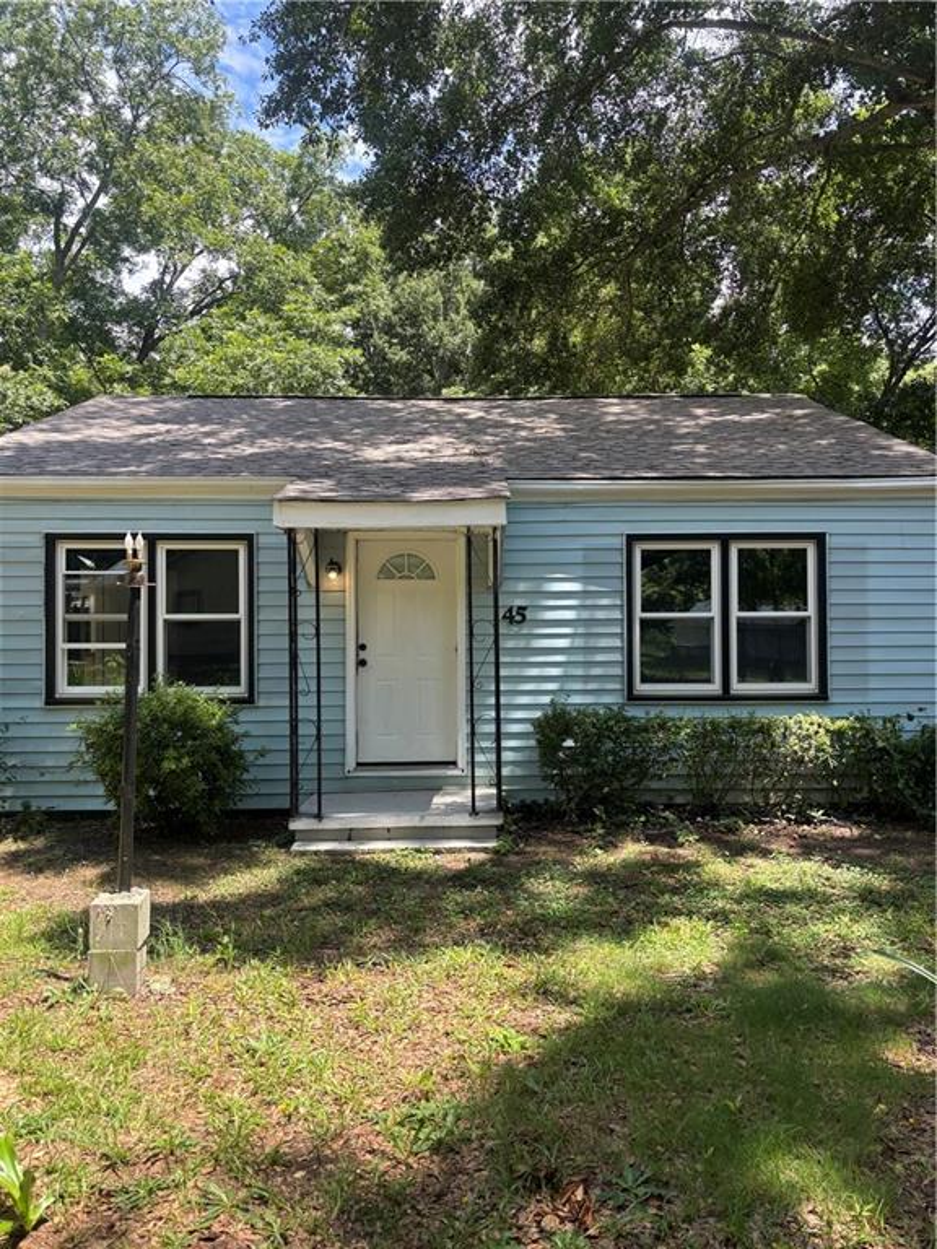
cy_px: 624
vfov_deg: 67.3
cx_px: 468
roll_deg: +2.0
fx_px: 938
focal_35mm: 26
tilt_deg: +5.4
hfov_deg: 53.1
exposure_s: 1/688
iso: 50
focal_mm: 5.96
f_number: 1.6
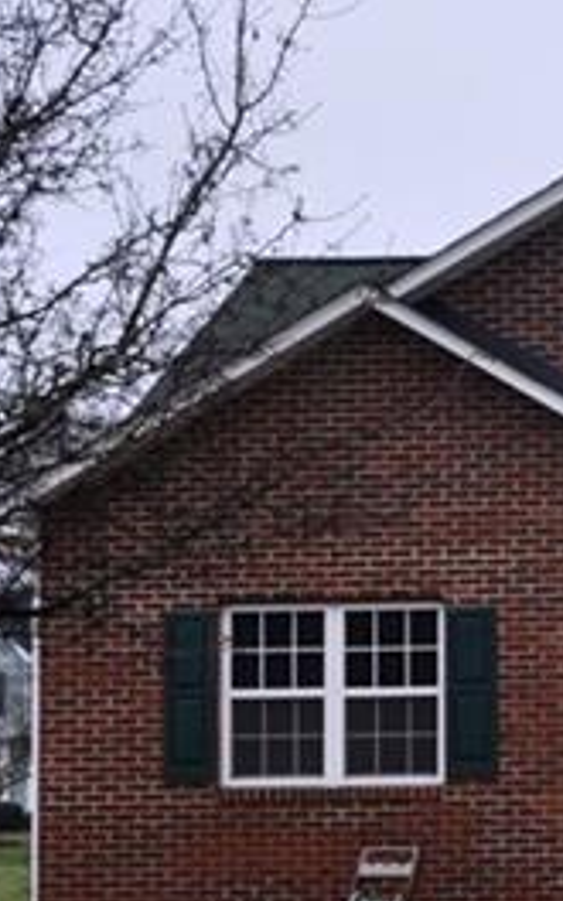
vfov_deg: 15.3
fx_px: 3338
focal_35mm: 136
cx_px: 1365
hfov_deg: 8.7
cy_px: 660
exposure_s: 1/200
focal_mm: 23
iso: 200
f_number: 9
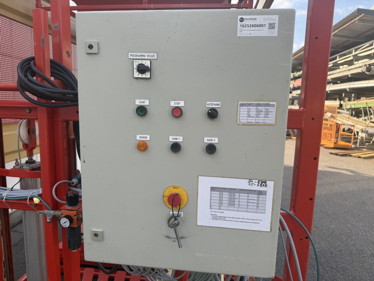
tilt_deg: -7.7
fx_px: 259
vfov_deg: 56.8
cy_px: 140
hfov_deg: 71.6
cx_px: 187
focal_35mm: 24
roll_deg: -2.1
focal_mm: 6.76
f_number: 1.78
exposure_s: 1/858
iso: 80
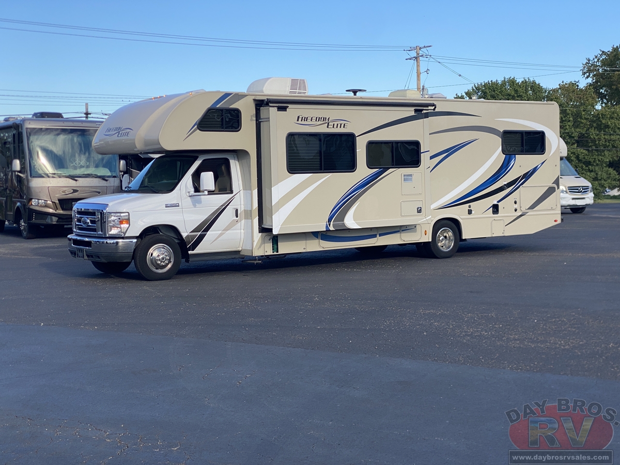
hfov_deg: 36.8
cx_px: 310
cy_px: 232
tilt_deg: -3.9
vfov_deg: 28.0
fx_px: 931
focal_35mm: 52
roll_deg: +1.1
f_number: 2
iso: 20
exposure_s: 1/922
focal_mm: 6
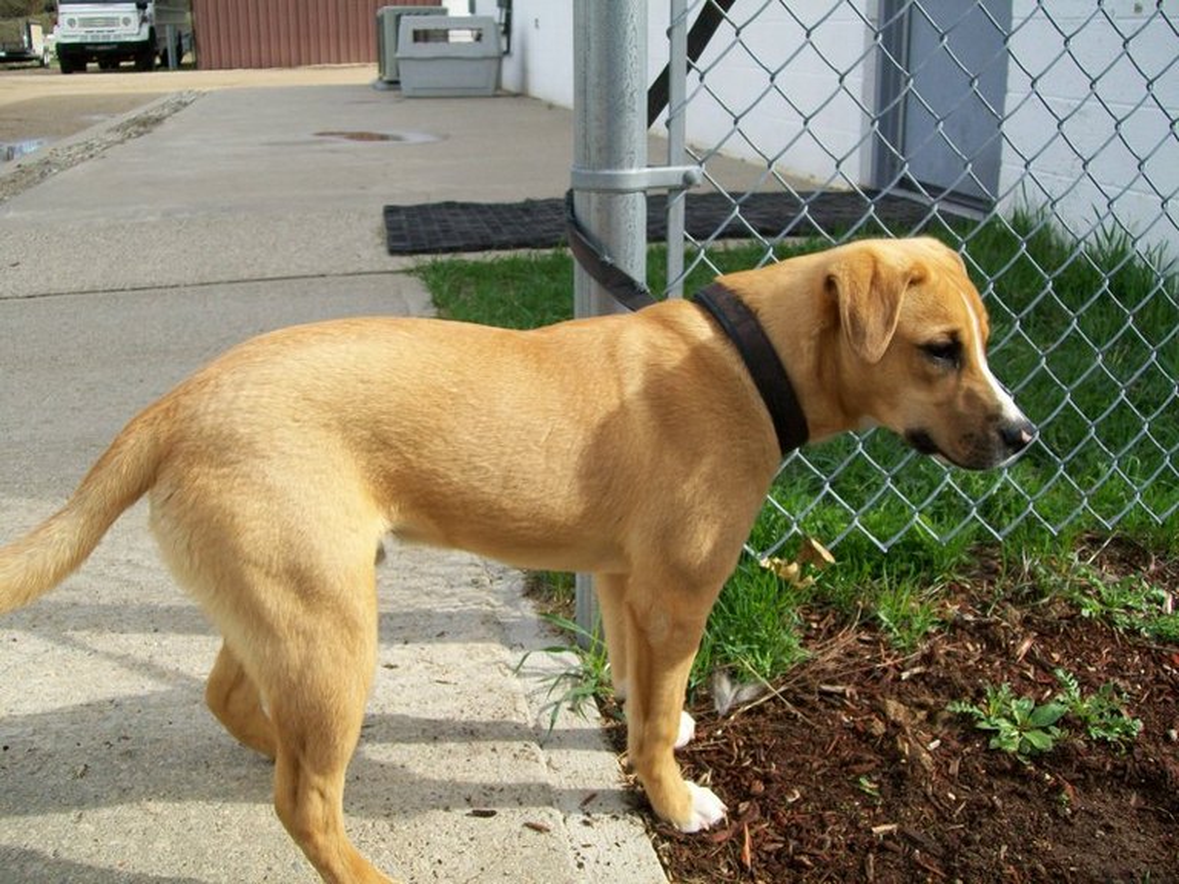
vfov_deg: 39.7
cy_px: 442
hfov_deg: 51.4
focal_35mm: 36
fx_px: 1226
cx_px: 590
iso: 64
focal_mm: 6
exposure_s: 1/500
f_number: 2.7
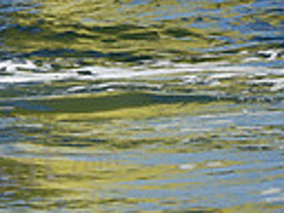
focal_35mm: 305
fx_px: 2502
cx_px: -306
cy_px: -121
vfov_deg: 4.8
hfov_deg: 6.3
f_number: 10
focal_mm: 70
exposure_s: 1/800
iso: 250
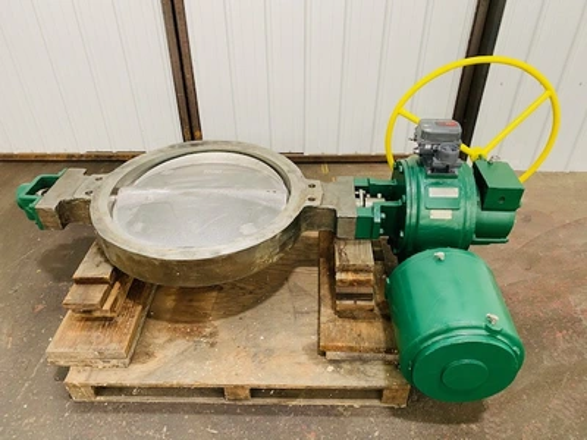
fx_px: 441
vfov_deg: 53.1
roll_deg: +0.1
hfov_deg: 67.3
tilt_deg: -35.9
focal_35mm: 26
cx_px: 294
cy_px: 220
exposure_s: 1/74
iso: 125
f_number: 1.8
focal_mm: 4.25
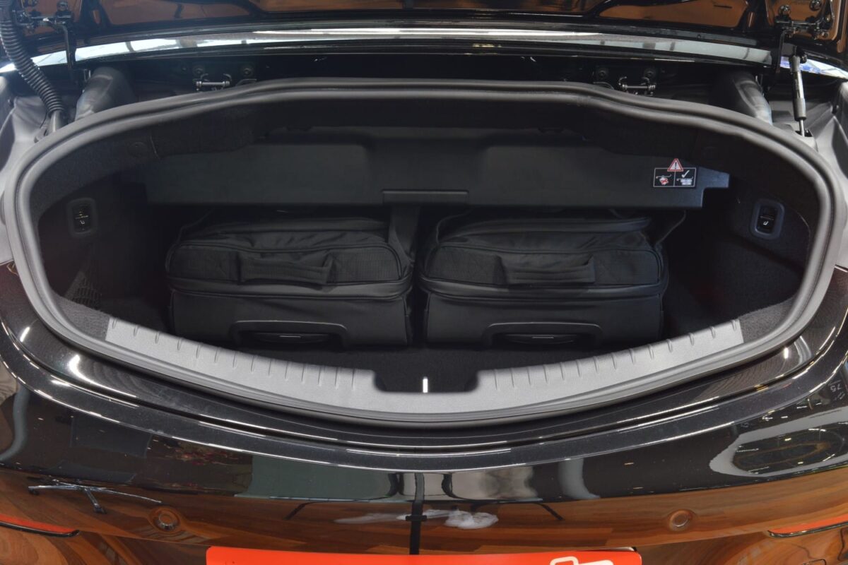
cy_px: 282
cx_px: 424
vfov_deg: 35.5
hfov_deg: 51.3
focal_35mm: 38
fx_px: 883
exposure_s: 2
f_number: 11
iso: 200
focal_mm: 25
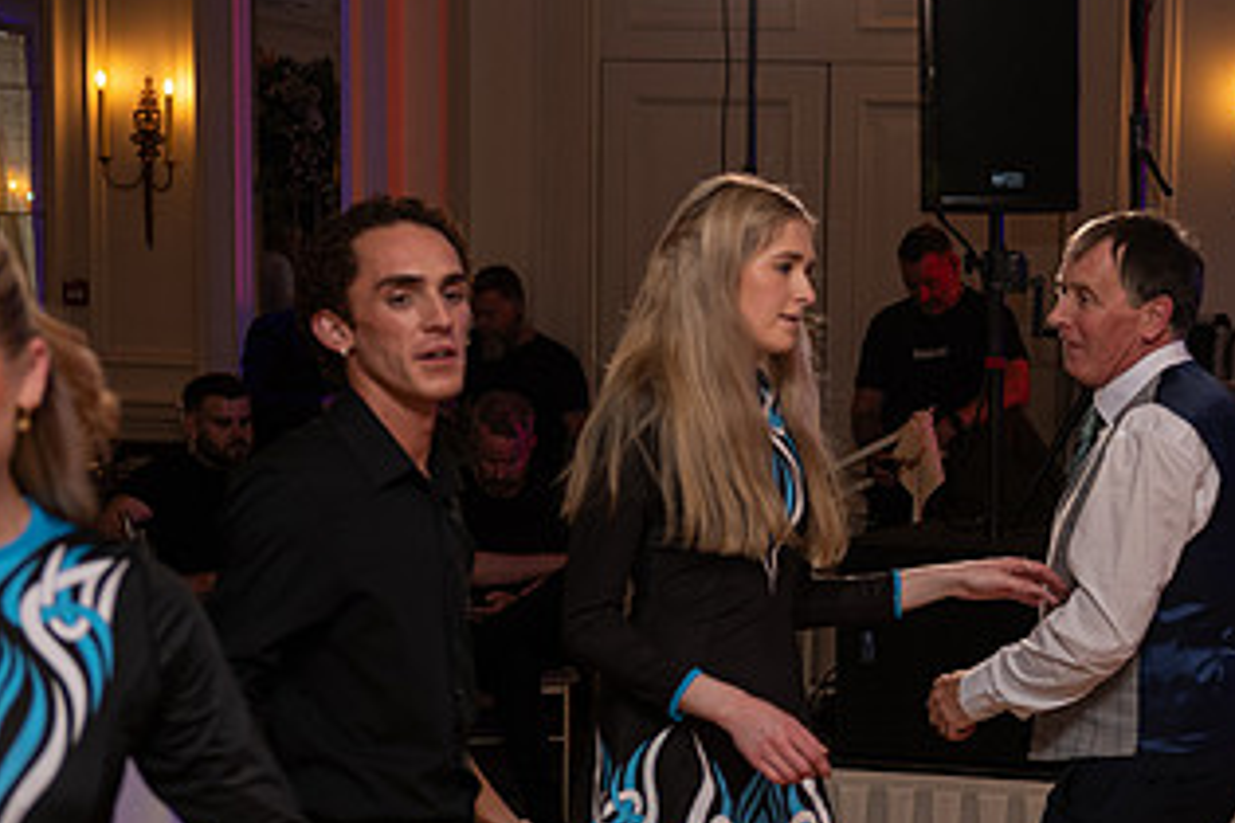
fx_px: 3156
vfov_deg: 14.8
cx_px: 1110
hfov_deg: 21.6
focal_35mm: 92
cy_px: 633
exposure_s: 1/160
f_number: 3.5
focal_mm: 50
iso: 500
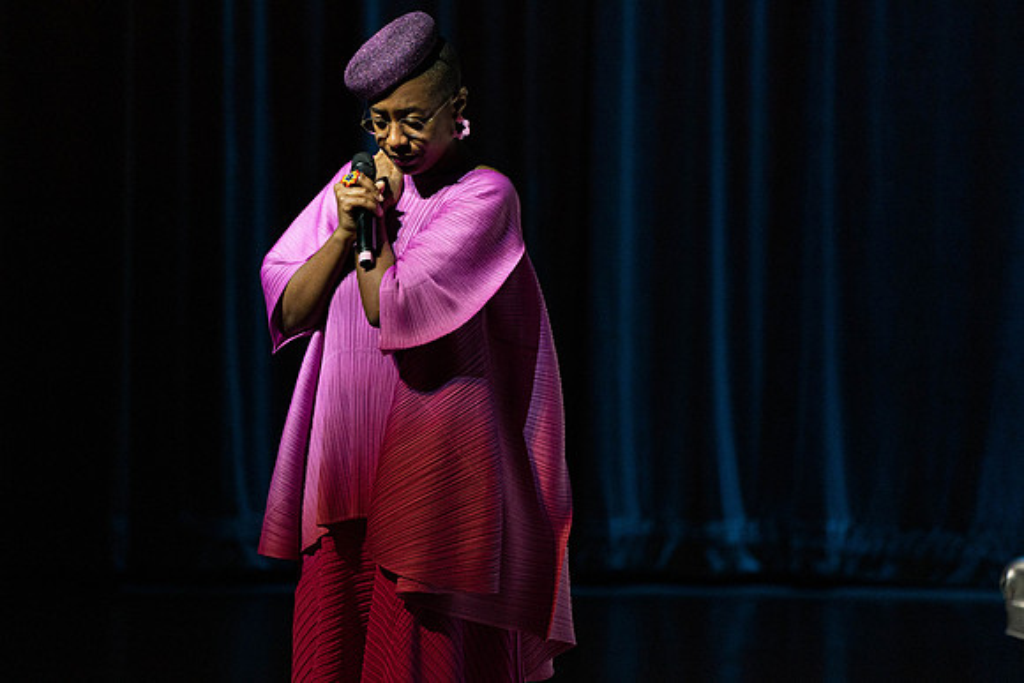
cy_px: 342
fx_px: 11380
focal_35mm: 400
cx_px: 512
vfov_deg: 3.4
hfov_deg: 5.2
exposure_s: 1/320
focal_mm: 400
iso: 3200
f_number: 6.3
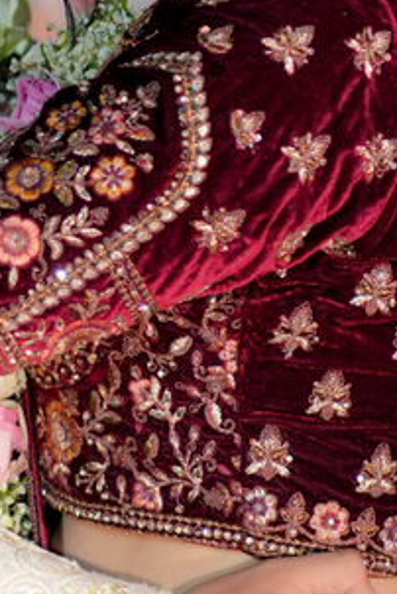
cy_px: -169
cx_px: -6
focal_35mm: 239
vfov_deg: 8.5
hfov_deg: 5.7
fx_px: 3944
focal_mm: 55
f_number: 2
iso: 400
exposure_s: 1/125
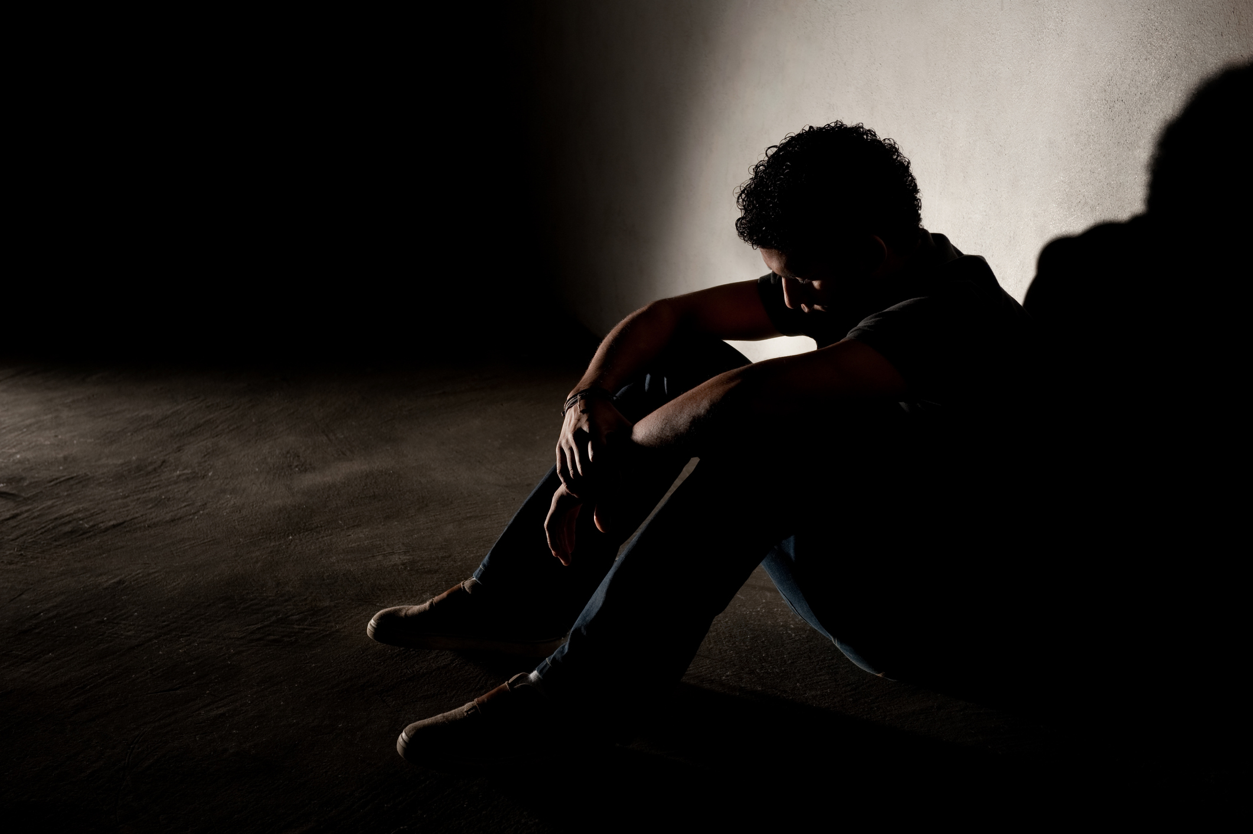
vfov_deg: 24.6
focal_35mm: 55
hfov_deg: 36.3
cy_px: 417
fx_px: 1913
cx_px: 626
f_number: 5.6
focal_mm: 55
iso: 200
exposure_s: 1/200
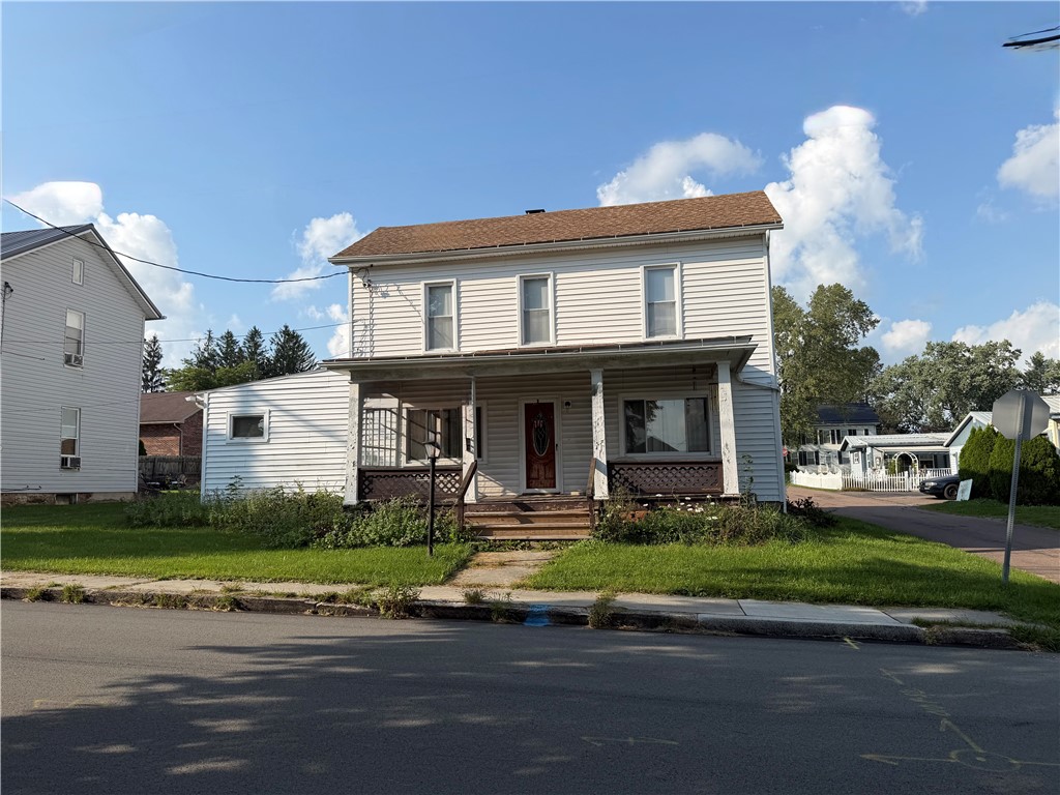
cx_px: 530
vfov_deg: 56.8
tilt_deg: +6.5
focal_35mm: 24
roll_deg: +1.6
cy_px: 398
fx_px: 735
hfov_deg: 71.6
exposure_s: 1/4405
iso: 80
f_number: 1.78
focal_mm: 6.76
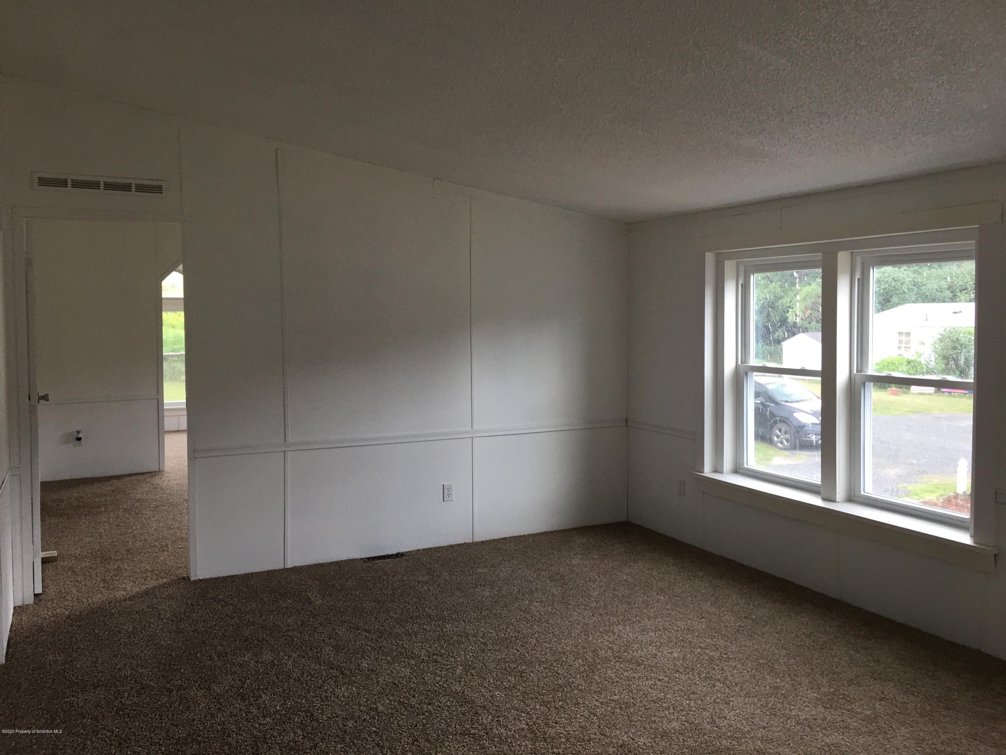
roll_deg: +0.8
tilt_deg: -3.9
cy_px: 378
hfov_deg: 61.7
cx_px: 503
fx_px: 843
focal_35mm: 29
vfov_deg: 48.2
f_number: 2.2
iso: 25
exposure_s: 1/30
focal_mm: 4.15
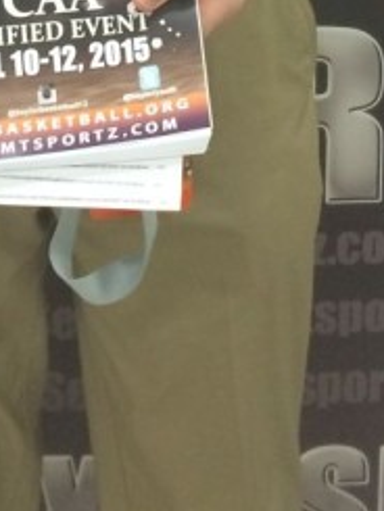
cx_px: 123
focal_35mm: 121
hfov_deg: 12.2
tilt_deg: -13.1
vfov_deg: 14.4
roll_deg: +0.1
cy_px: -403
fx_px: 1788
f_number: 2.2
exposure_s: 1/30
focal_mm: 4.15
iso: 125
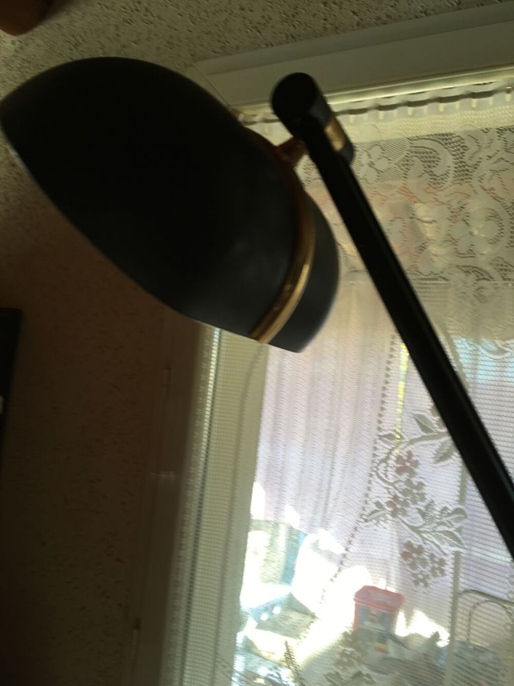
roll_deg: -2.5
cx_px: 257
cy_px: 343
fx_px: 574
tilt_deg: +3.4
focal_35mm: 29
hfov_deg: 48.2
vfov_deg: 61.7
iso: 25
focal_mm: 4.15
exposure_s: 1/50
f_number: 2.2
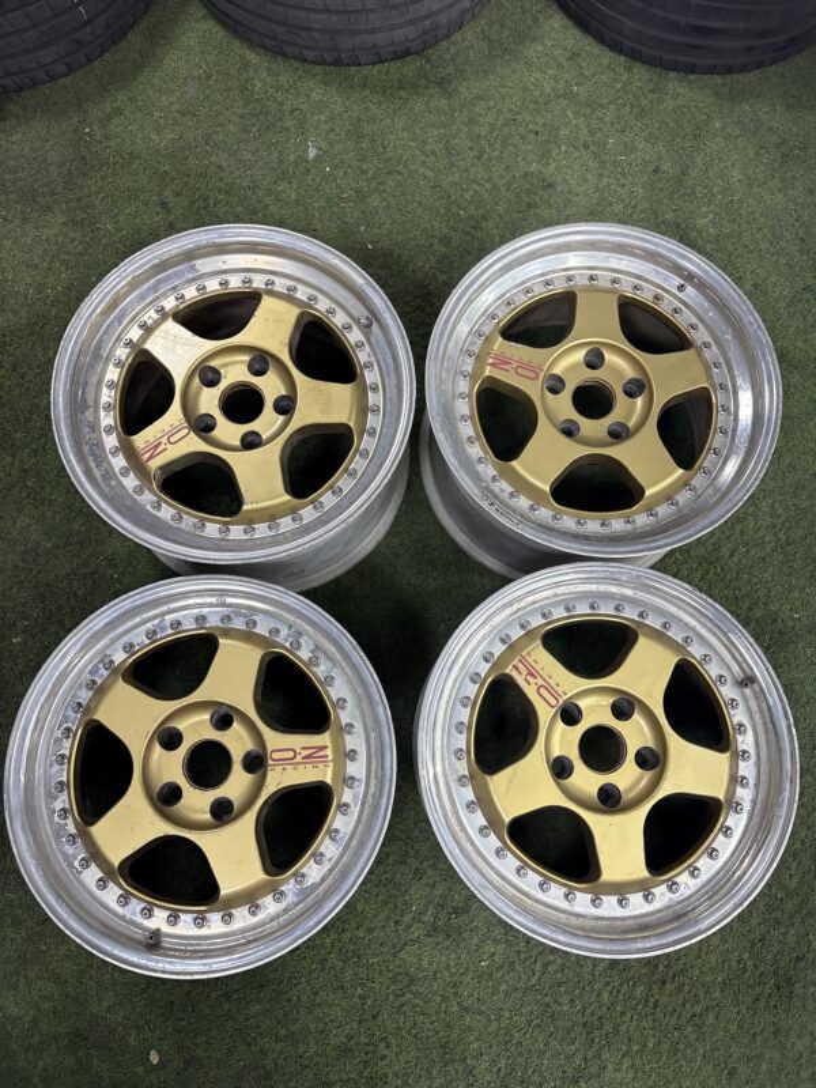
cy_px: 544
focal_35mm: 26
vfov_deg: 67.3
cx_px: 408
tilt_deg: -76.5
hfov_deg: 53.1
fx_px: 817
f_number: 1.6
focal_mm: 5.96
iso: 80
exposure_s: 1/100
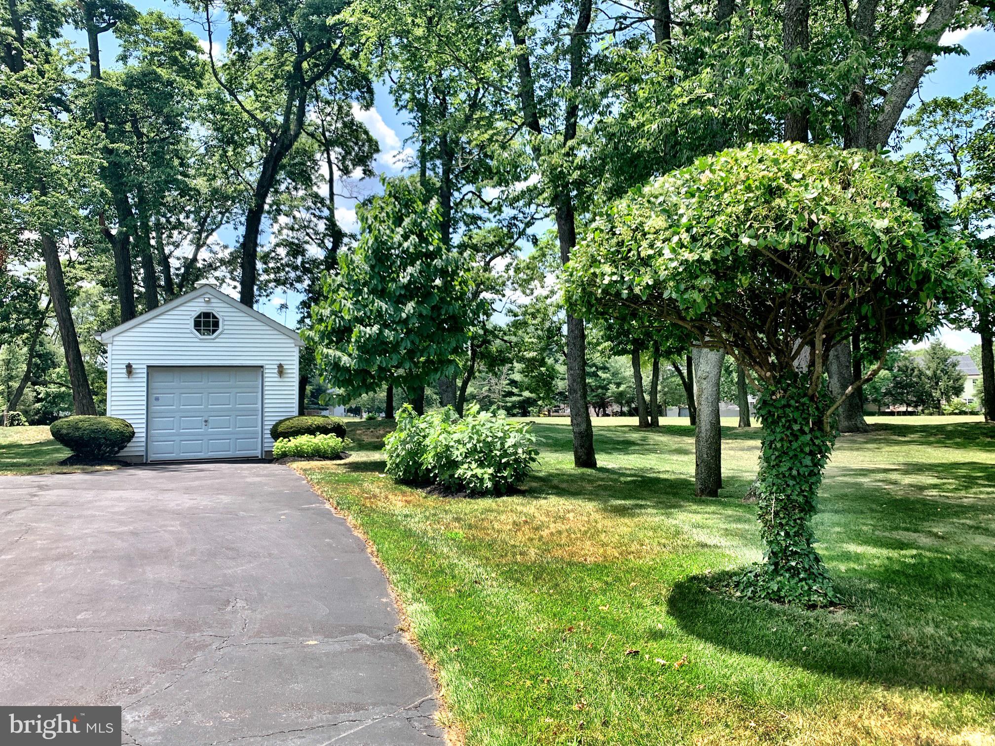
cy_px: 373
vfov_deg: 53.1
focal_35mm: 26
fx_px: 747
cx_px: 498
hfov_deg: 67.3
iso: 25
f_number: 1.8
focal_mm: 4.25
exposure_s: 1/1235
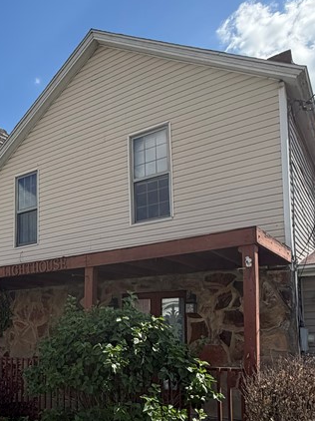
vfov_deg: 51.8
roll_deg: +0.5
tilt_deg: +4.6
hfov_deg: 39.0
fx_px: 413
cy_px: 313
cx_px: 36
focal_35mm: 34
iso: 25
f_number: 2.2
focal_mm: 2.22
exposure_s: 1/770
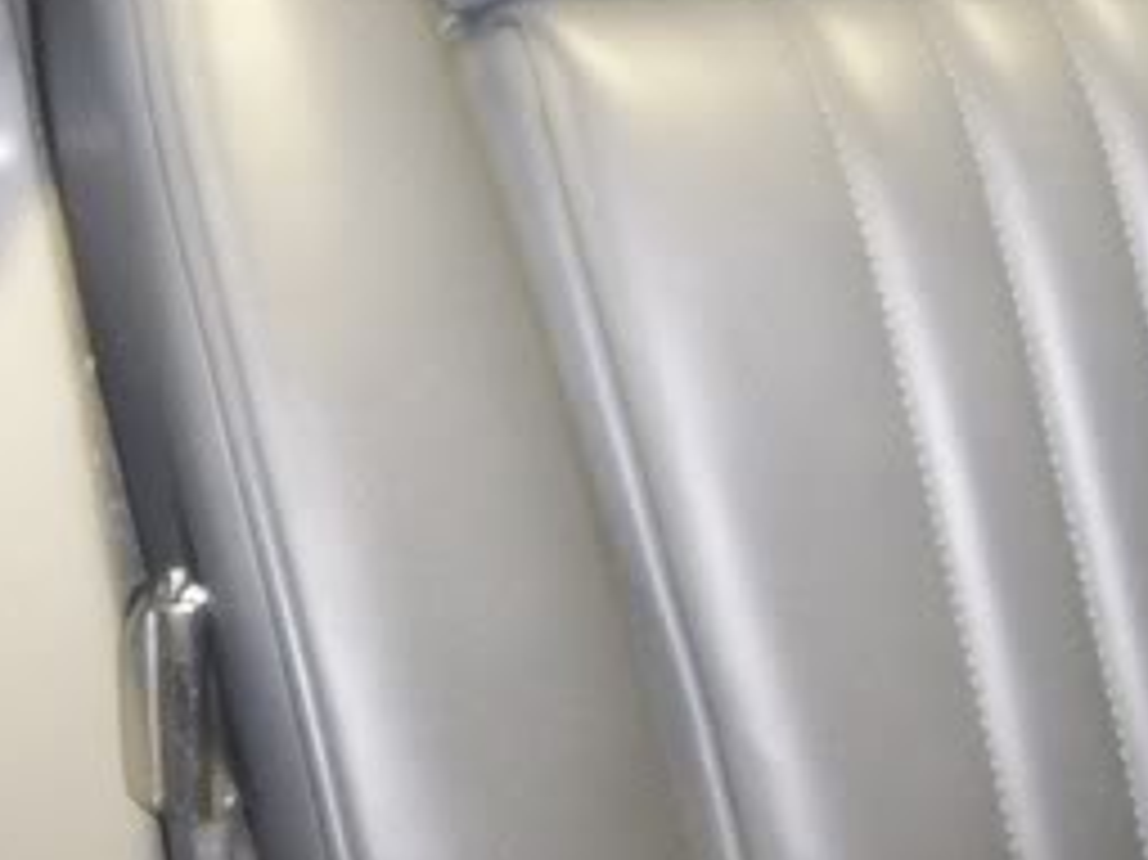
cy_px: -194
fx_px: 3845
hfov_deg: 16.6
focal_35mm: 116
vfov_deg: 12.4
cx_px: -18
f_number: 2.8
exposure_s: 1/2
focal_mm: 5.6
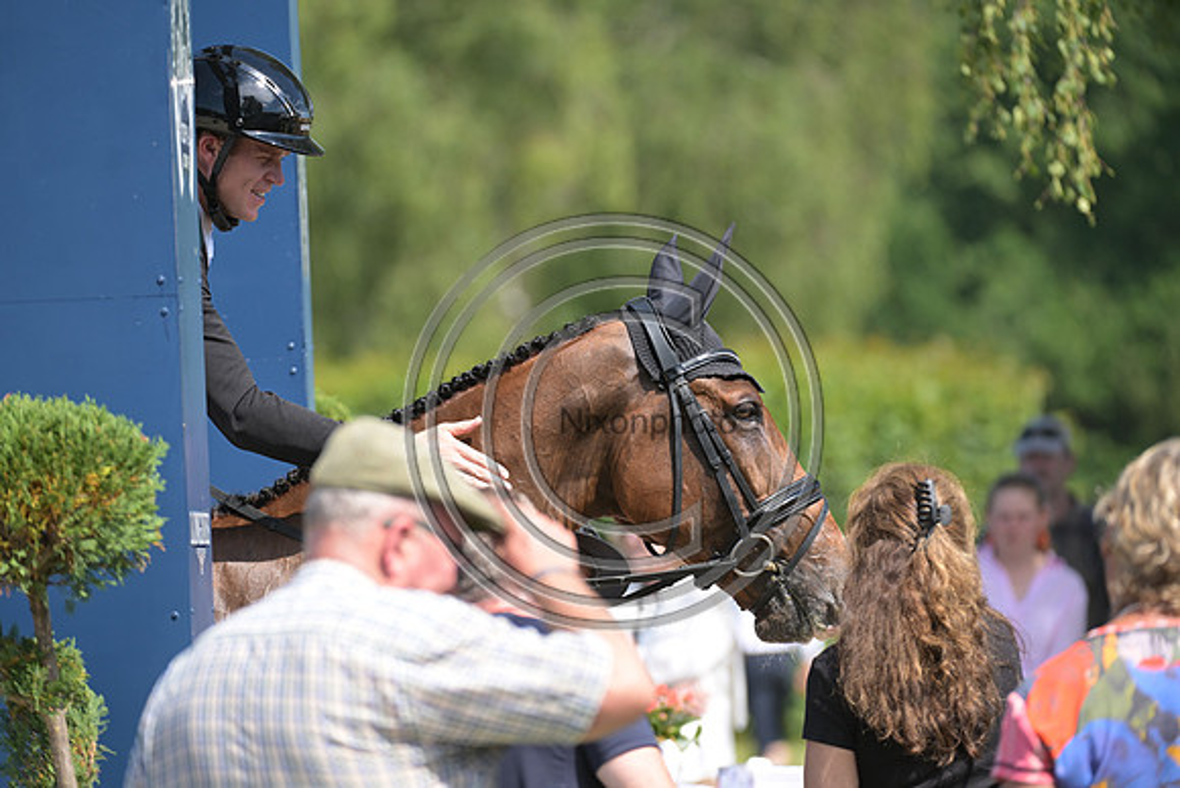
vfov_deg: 5.1
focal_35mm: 270
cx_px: 590
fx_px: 8852
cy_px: 394
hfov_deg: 7.6
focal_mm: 270
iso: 450
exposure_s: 1/1250
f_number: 5
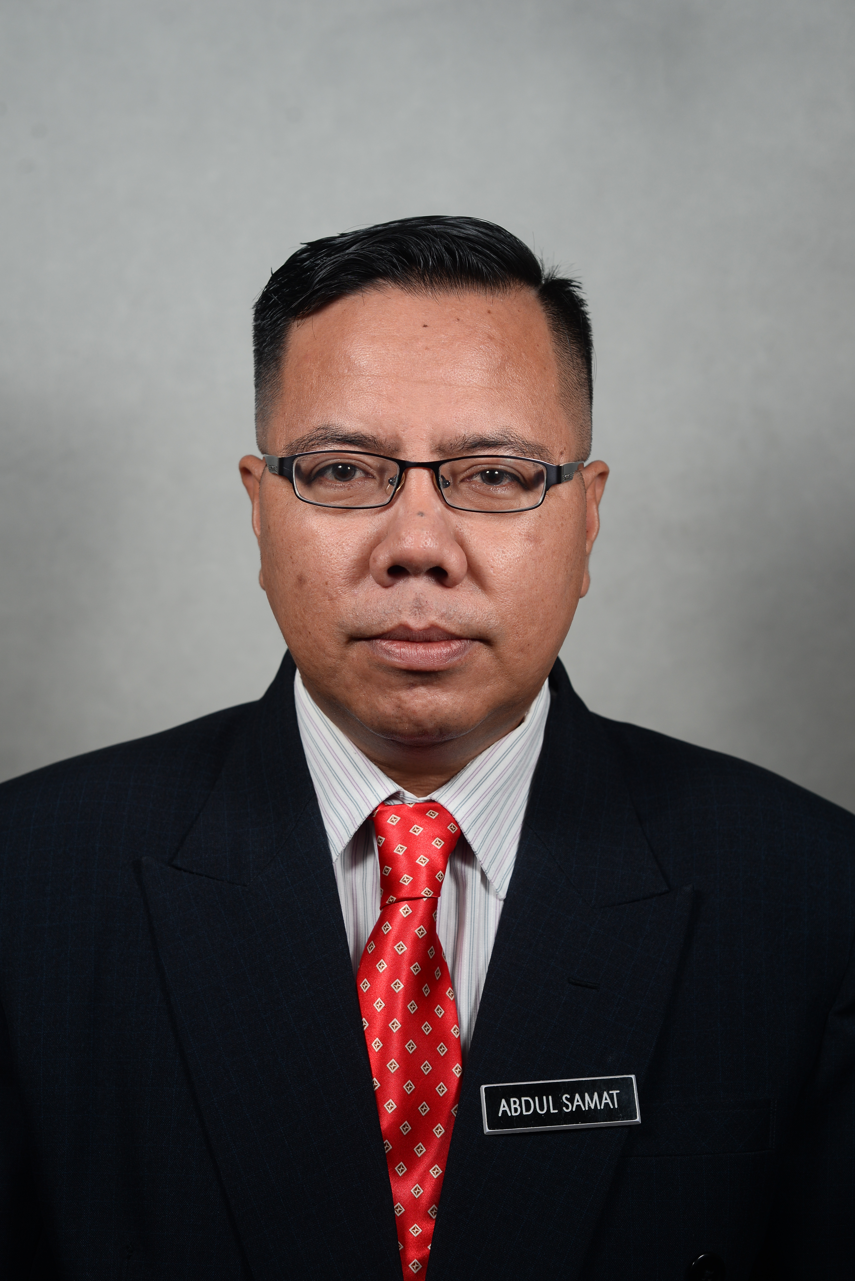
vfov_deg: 39.6
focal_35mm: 50
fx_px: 1779
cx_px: 428
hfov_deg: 27.0
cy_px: 640
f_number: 6.3
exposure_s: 1/200
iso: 250
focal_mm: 50
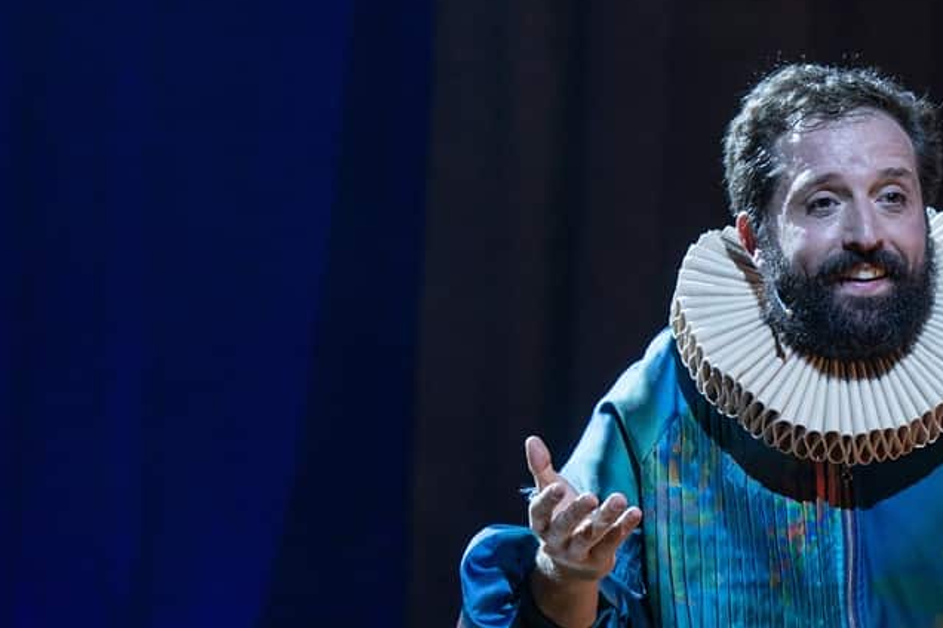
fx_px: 10398
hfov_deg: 5.2
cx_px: 1195
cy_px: 392
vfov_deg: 3.5
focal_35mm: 397
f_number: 4
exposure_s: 1/40
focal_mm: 135
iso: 400
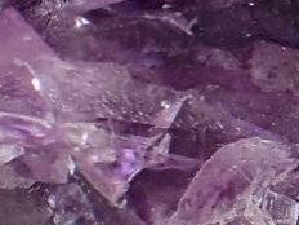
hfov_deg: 9.1
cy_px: 48
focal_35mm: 207
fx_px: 1788
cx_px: 568
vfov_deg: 7.2
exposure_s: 1/125
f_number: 3.2
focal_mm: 5.5
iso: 100
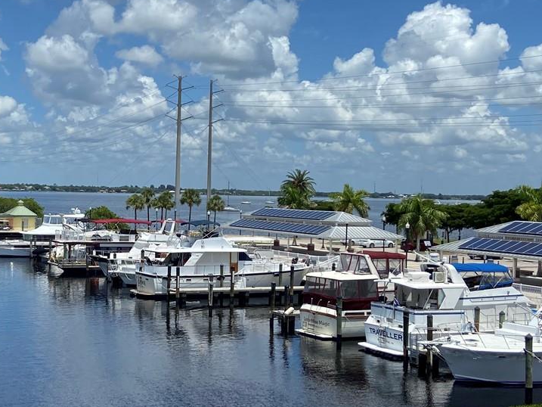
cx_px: 147
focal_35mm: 58
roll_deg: -2.2
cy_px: 217
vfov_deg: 25.2
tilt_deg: -3.4
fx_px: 908
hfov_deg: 32.7
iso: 32
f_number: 1.8
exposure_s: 1/5236
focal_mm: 4.25
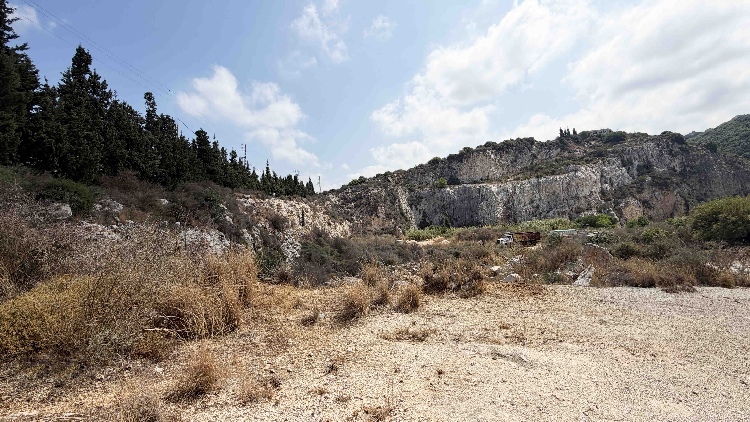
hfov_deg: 99.3
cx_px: 393
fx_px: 318
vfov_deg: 66.9
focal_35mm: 16
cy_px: 191
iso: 20
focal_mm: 2.22
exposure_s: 1/1534
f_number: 2.2
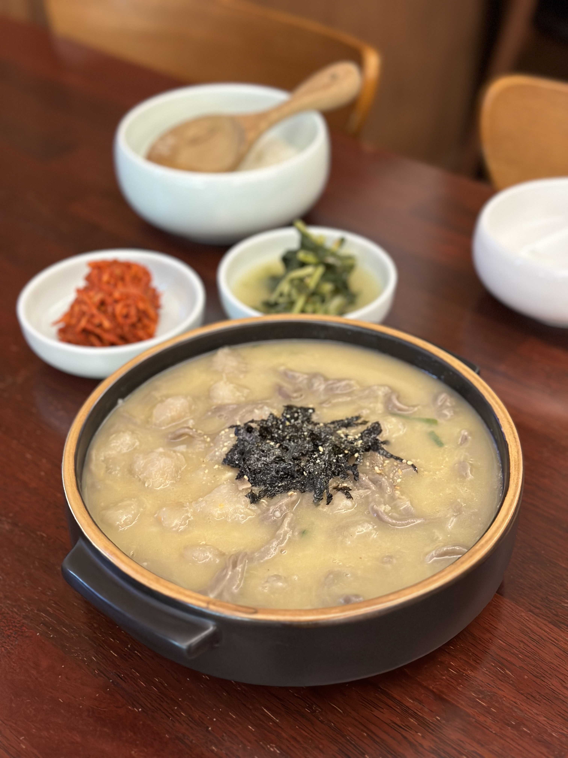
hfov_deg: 30.3
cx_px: 284
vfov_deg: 39.7
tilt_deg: -38.7
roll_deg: +0.8
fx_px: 1050
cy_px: 379
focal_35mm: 48
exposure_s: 1/60
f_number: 1.78
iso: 320
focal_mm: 6.86
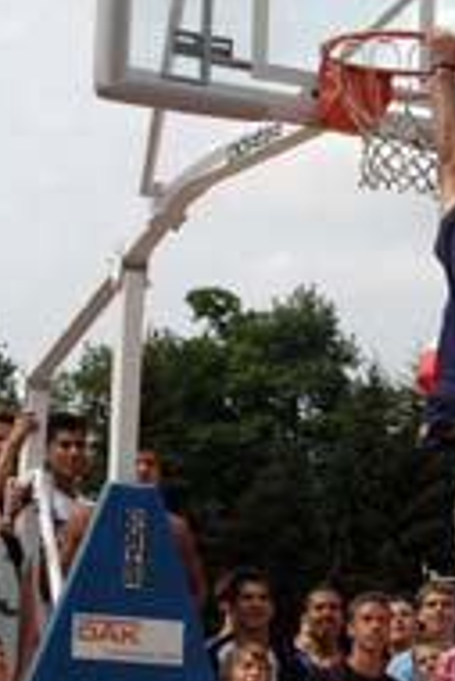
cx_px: 496
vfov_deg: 15.2
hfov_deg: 10.1
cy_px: 348
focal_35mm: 134
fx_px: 2544
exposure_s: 1/500
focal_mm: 31
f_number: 11
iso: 200
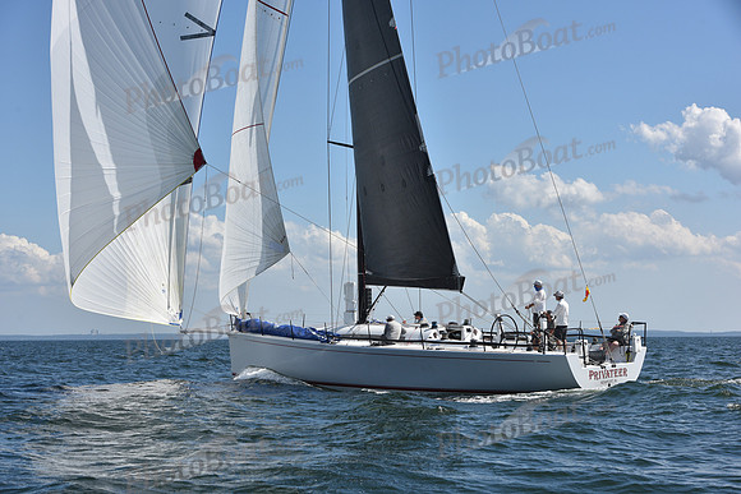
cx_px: 370
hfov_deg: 28.8
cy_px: 247
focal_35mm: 70
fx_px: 1441
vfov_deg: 19.5
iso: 320
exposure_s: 1/1250
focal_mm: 70
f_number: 9
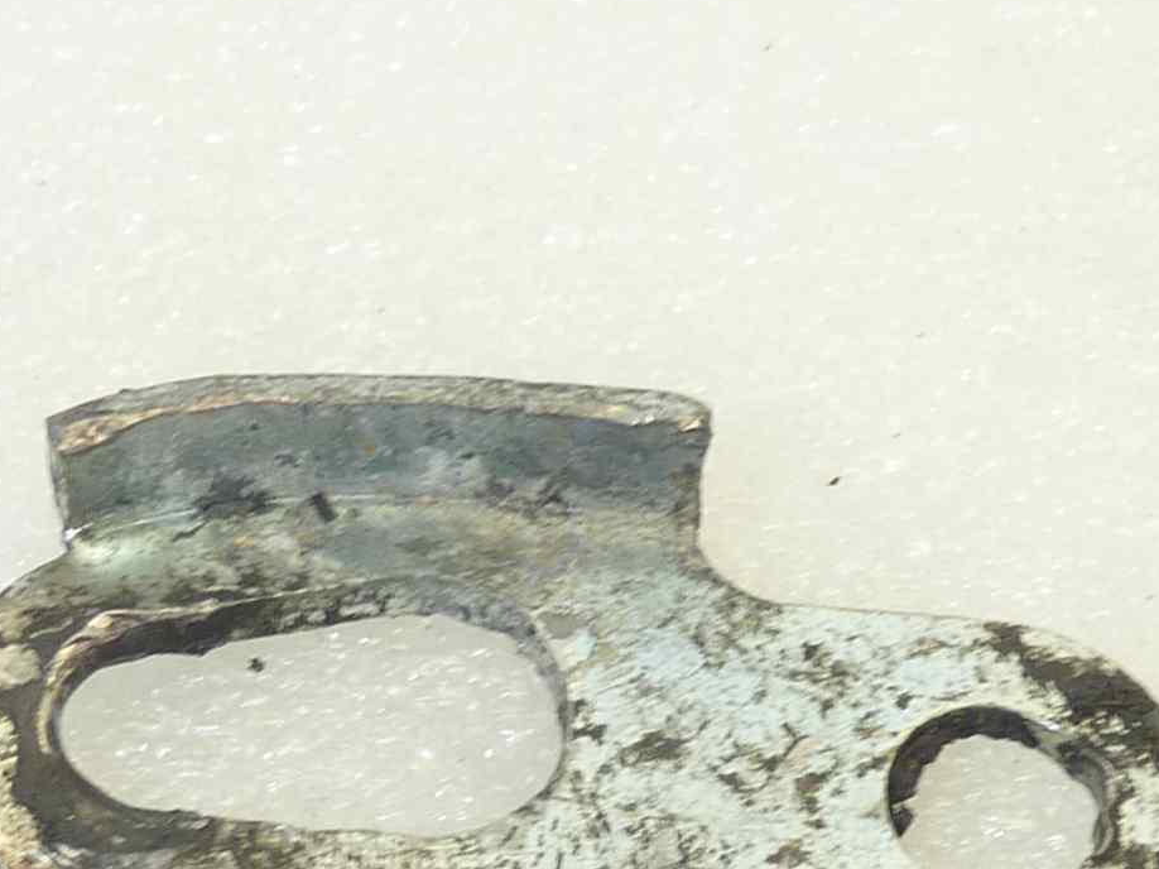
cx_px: 597
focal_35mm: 106
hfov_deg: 18.6
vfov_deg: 13.9
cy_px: 688
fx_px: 3548
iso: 80
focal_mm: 4.4
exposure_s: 1/25
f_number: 3.3
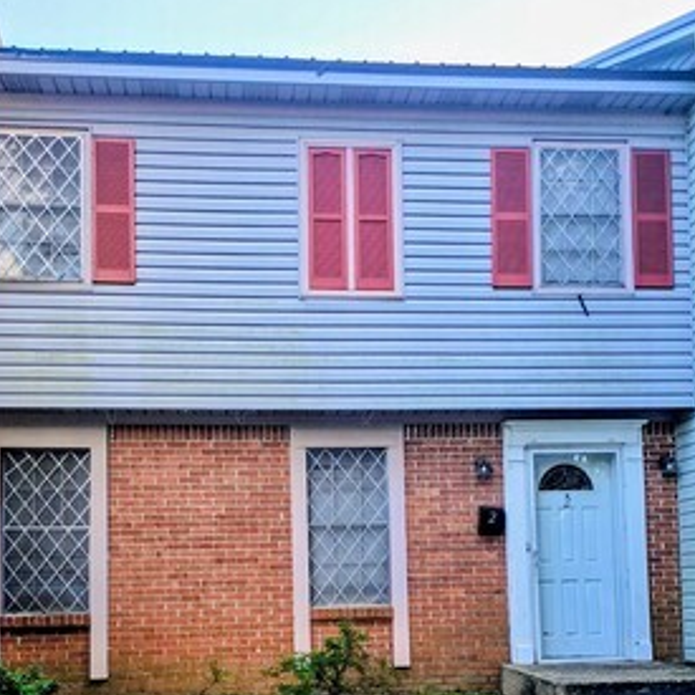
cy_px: 533
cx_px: 287
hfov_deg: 44.7
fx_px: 840
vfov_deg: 43.3
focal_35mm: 37
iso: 16
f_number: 1.7
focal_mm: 6.3
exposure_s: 1/120
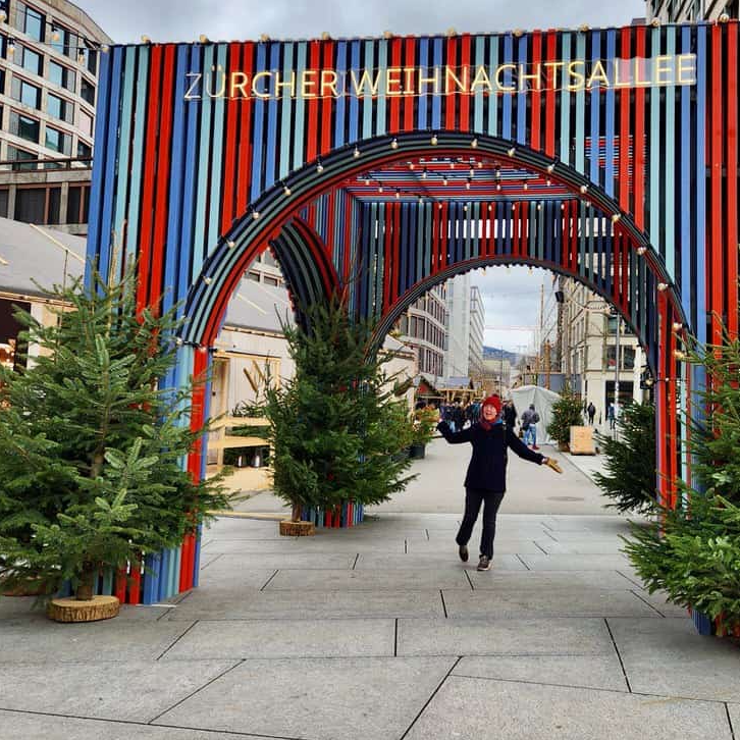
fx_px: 677
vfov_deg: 57.3
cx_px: 441
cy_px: 365
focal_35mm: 28
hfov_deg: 56.9
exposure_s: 1/224
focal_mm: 5.4
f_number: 1.8
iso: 20
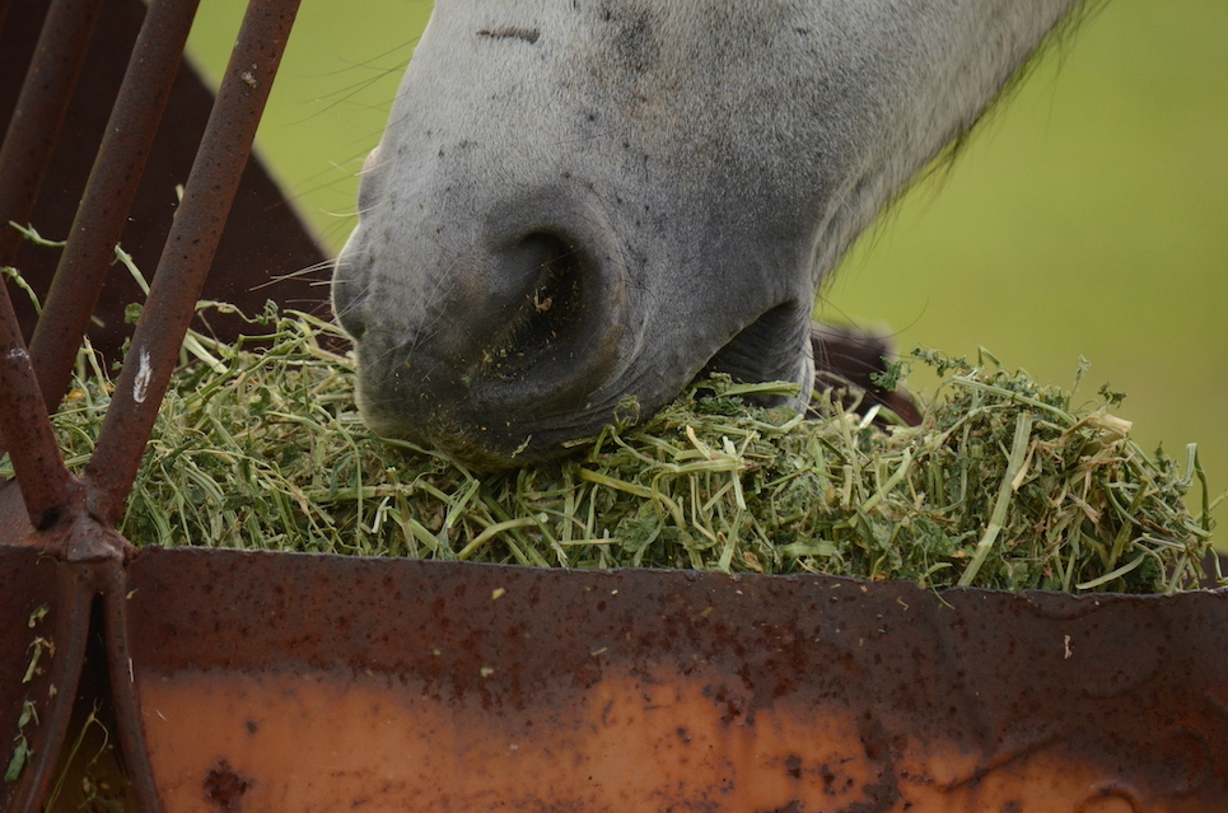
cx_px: 602
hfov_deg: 5.5
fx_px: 12696
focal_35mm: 373
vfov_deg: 3.7
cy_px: 396
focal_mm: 240
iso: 1600
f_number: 5.3
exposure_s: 1/2500
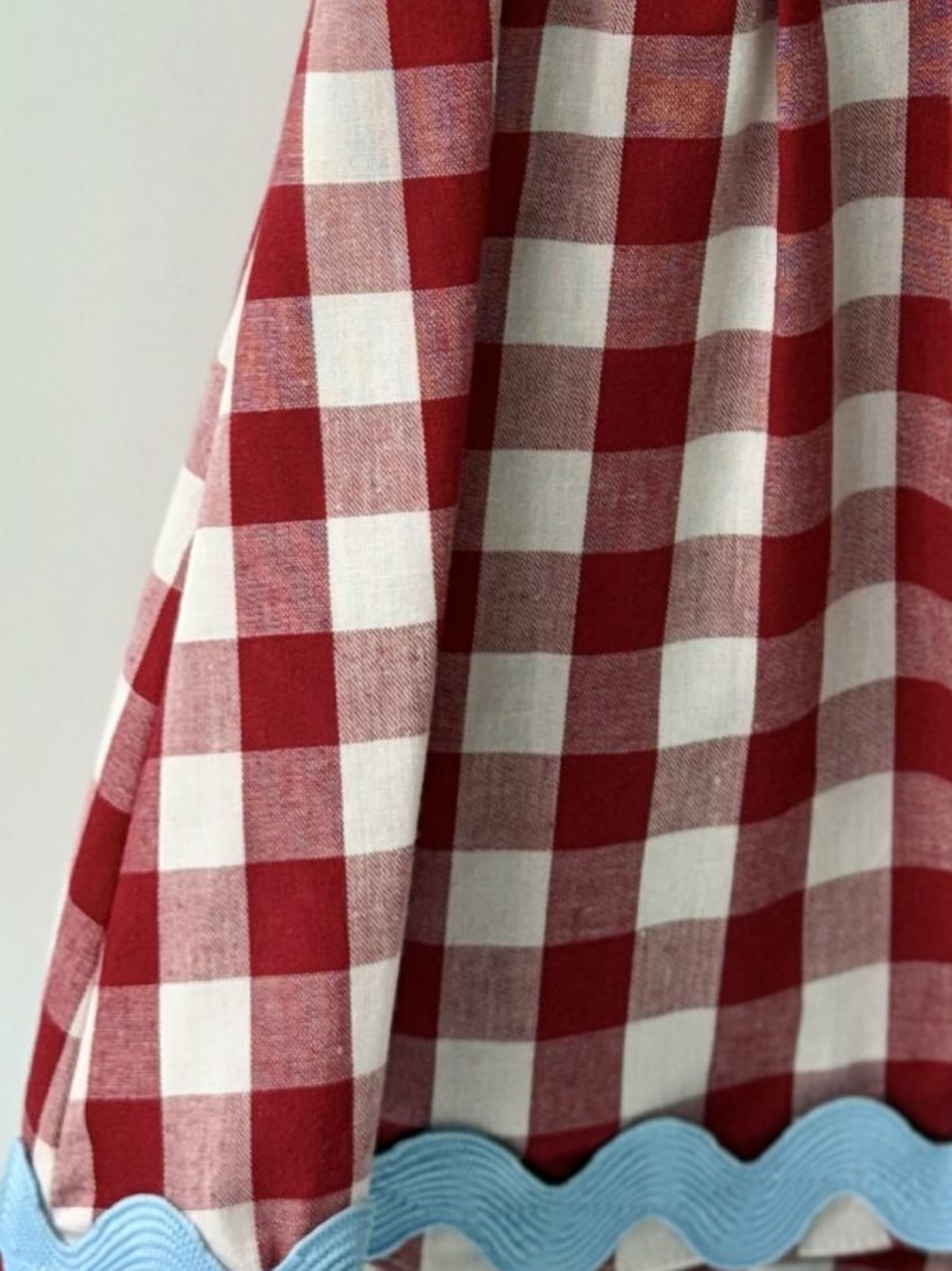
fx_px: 4733
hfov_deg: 11.3
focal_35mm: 129
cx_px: 1135
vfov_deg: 14.9
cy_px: -140
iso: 50
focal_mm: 6.76
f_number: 1.78
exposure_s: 1/50
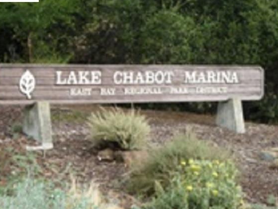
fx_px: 1021
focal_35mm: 127
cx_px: 131
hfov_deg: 15.5
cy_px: 102
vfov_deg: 11.7
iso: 160
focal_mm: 18.2
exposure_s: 1/125
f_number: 4.4
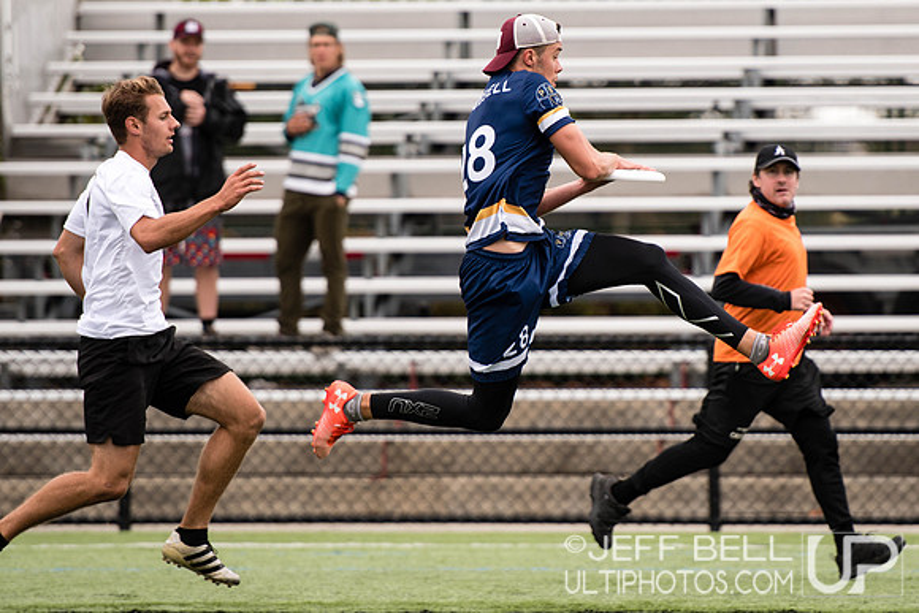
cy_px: 275
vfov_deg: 3.7
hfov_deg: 5.5
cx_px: 576
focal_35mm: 376
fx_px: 9599
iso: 125
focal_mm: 200
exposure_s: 1/1250
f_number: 2.8
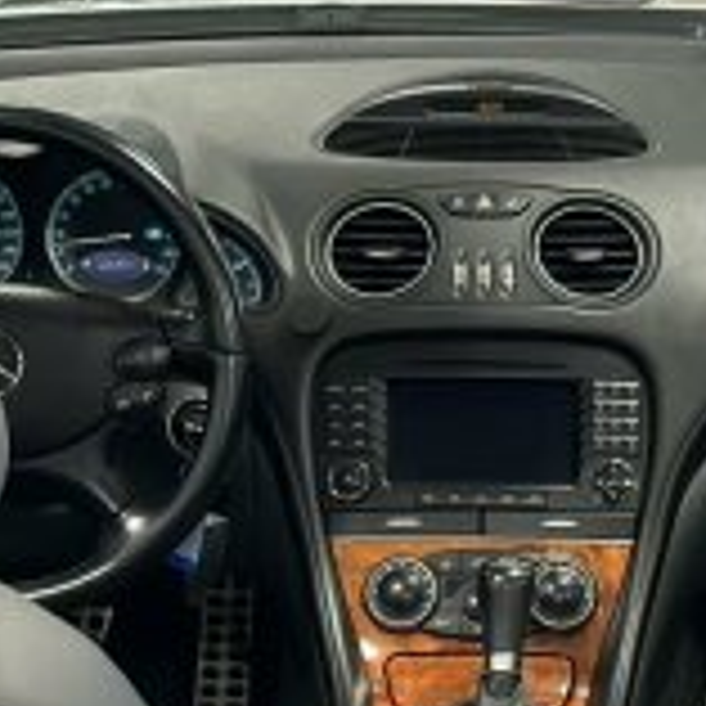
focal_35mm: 173
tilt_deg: -23.1
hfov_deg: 10.1
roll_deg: -0.5
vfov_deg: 10.0
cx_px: 567
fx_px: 3992
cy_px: 697
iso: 400
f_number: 1.78
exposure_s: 1/40
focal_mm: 6.86
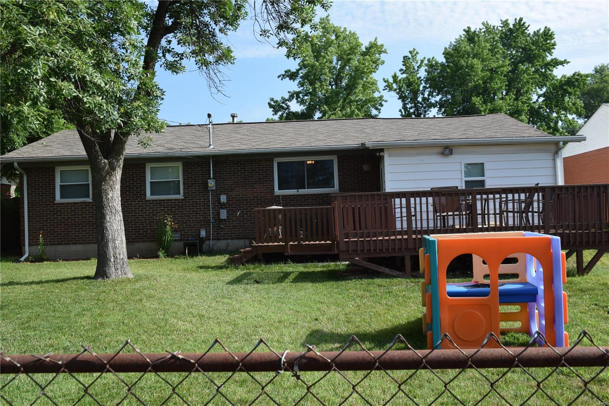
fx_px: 583
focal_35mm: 34
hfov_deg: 55.1
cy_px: 203
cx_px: 304
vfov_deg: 38.3
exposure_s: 1/250
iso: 200
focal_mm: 23
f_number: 8
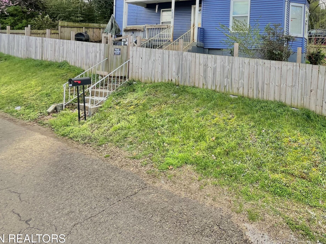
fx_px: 198
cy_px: 60
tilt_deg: -3.8
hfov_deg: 73.3
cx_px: 245
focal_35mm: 21
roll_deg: -2.8
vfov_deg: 59.9
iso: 32
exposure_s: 1/297
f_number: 1.8
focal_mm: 1.57
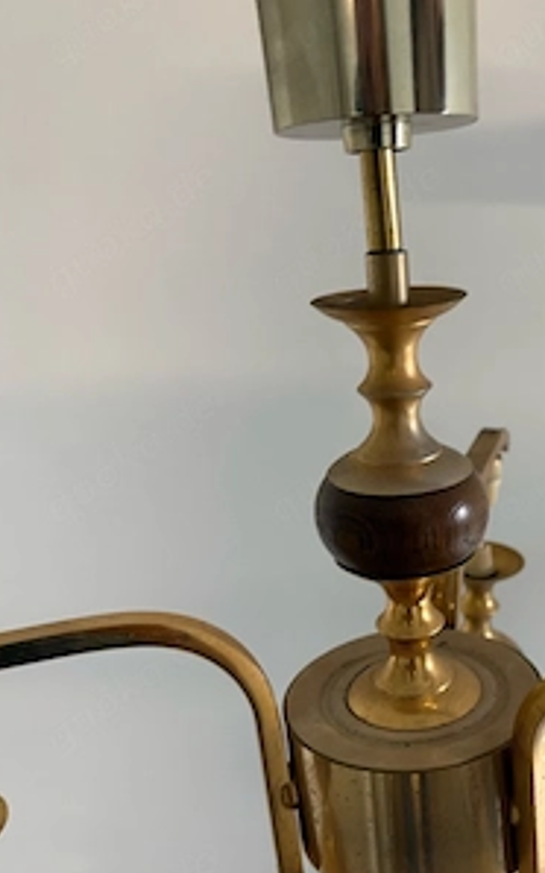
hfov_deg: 33.6
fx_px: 880
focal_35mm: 37
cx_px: 419
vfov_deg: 52.6
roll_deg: +0.1
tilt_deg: -19.3
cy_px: 489
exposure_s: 1/50
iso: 200
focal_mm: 5.96
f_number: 1.6
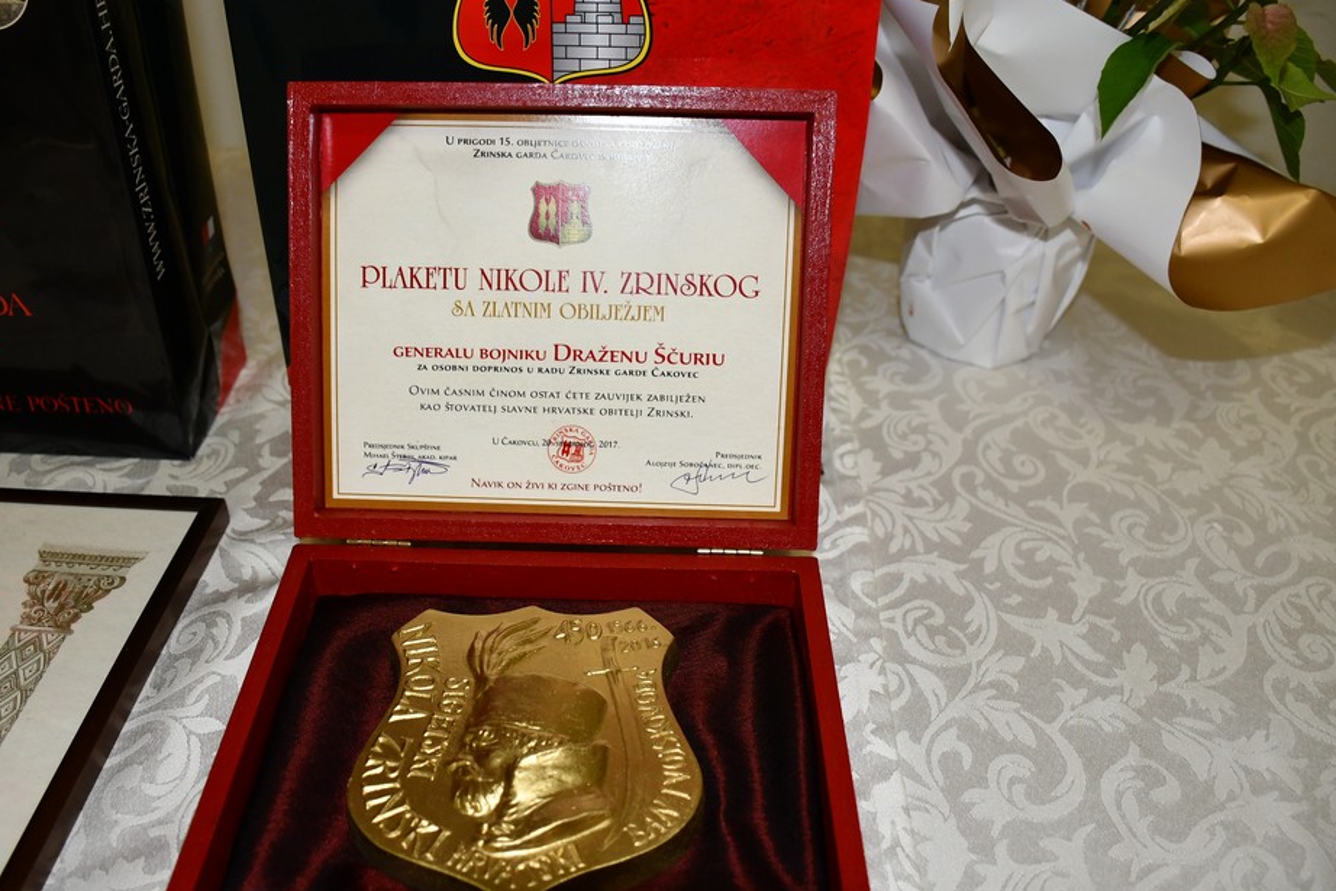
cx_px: 629
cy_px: 463
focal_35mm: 30
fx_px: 1113
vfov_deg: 43.6
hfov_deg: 61.9
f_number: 3.5
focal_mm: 18
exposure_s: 1/60
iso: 720
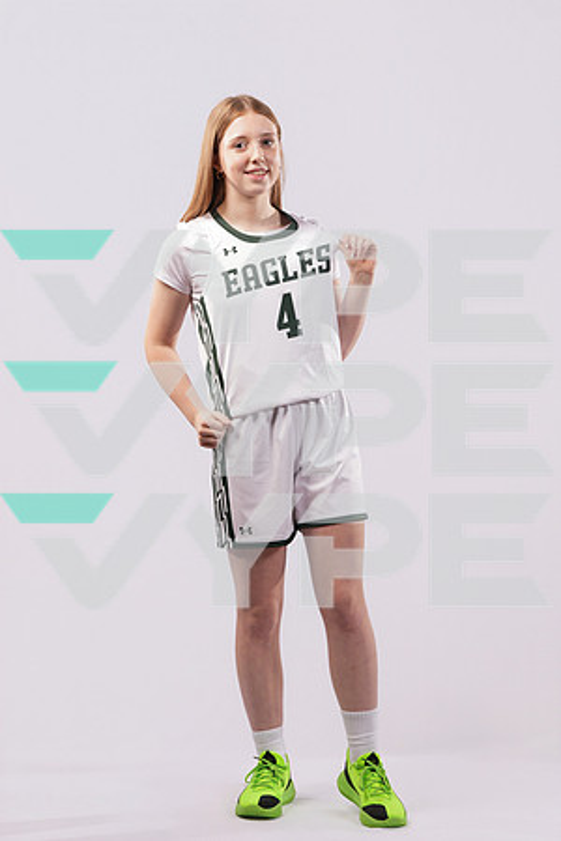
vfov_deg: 22.6
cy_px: 420
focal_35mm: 90
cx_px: 280
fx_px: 2104
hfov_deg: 15.2
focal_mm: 90
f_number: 11
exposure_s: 1/125
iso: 160
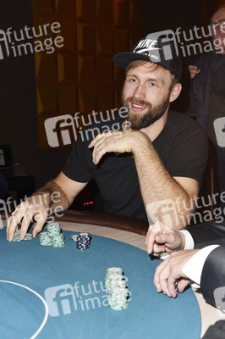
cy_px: 170
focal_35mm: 46
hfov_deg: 29.2
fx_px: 432
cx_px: 112
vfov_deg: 42.8
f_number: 6.3
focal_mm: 46
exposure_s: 1/200
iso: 320
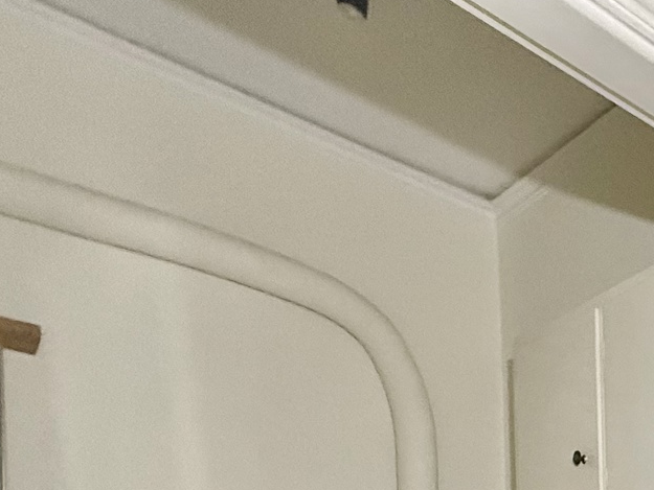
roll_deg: -0.1
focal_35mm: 43
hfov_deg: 31.2
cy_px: 738
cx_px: 897
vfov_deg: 25.3
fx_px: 813
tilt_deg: -2.9
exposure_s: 1/99
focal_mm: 2.22
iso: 320
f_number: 2.2
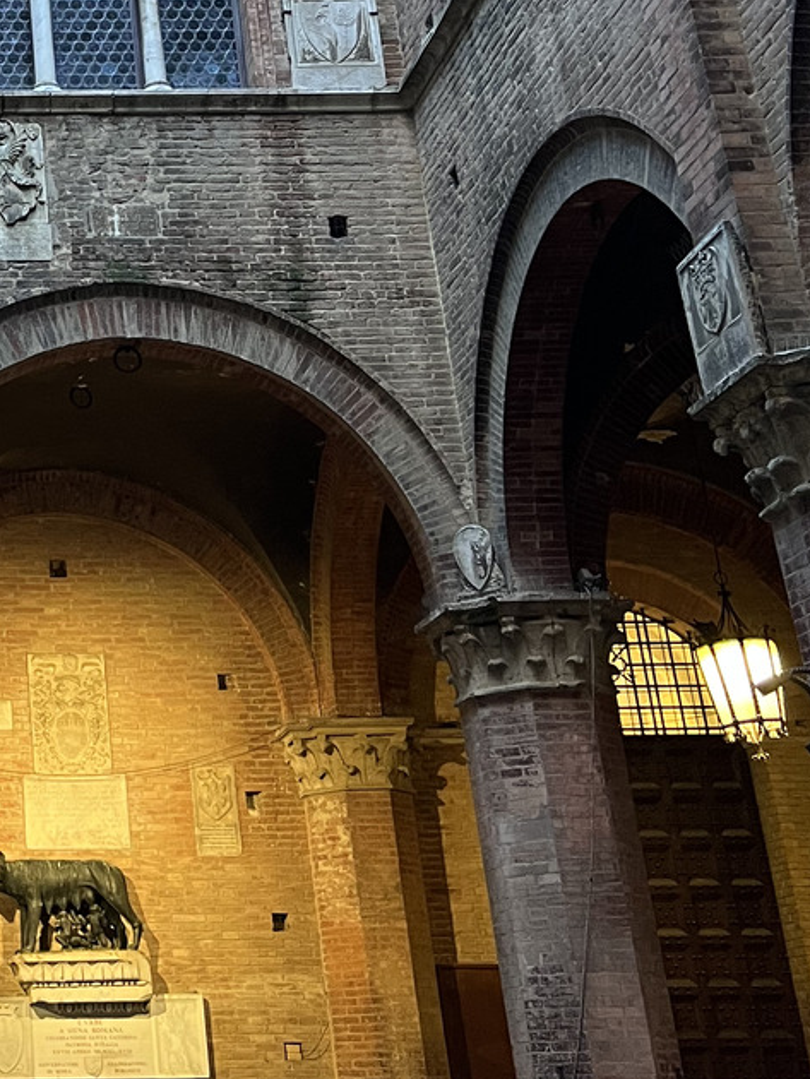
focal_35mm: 66
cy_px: 159
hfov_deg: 20.5
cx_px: -211
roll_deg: +0.8
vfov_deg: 28.5
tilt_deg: +24.8
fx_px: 2058
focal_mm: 5.7
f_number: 1.5
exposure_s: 1/60
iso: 160
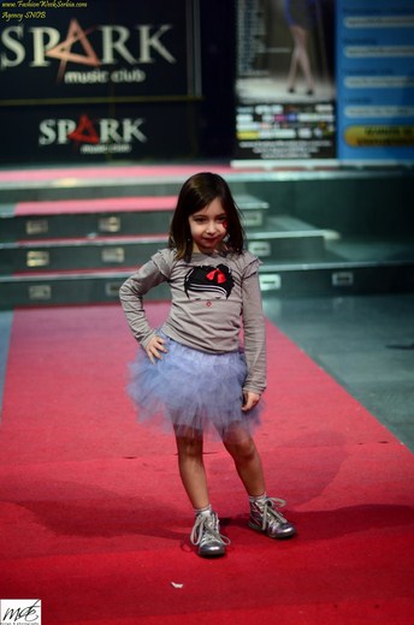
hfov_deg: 18.1
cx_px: 207
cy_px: 312
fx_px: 1301
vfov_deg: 27.1
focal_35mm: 75
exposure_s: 1/160
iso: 320
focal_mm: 50
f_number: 1.4
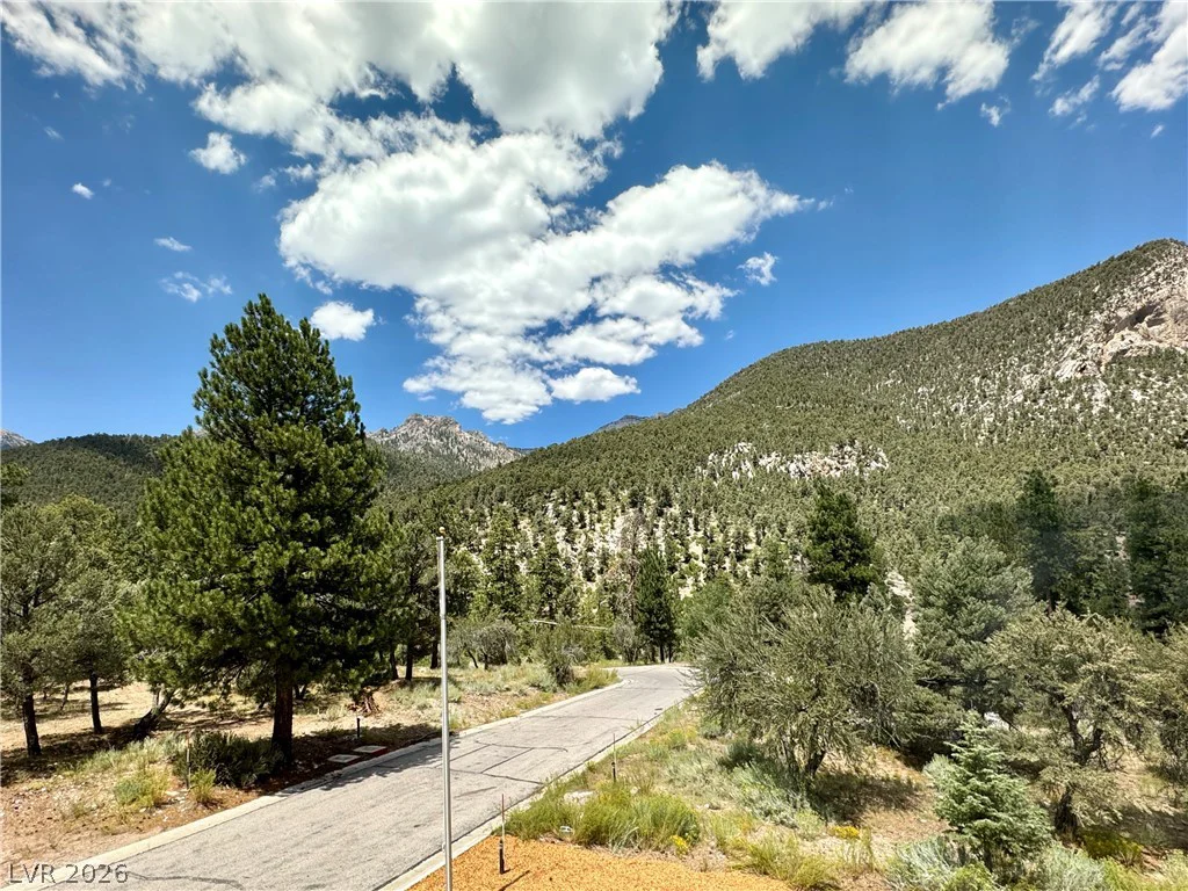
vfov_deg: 85.7
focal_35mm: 14
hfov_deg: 102.1
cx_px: 594
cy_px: 446
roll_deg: +0.5
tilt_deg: +6.8
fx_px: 480
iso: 40
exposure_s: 1/1078
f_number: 2.2
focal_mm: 2.22
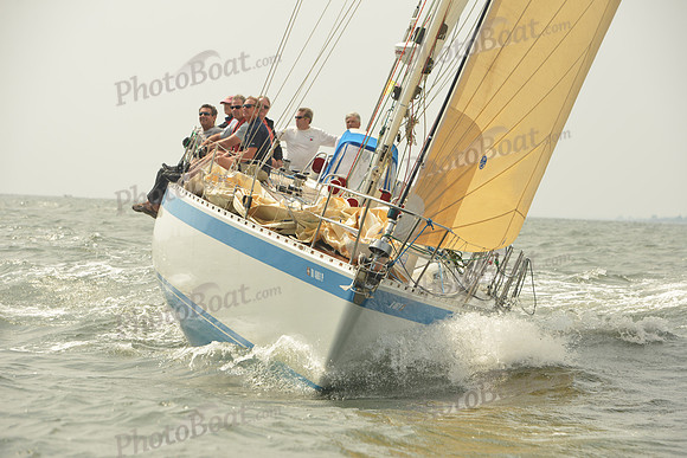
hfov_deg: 14.2
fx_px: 2768
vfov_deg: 9.5
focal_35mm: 145
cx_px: 344
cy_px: 229
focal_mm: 145
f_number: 9
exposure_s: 1/1250
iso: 320
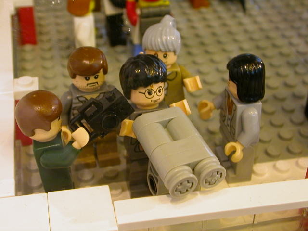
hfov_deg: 30.3
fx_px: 569
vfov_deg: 22.9
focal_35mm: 64
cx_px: 154
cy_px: 116
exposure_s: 1/6.6
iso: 100
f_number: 3.5
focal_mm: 9.7
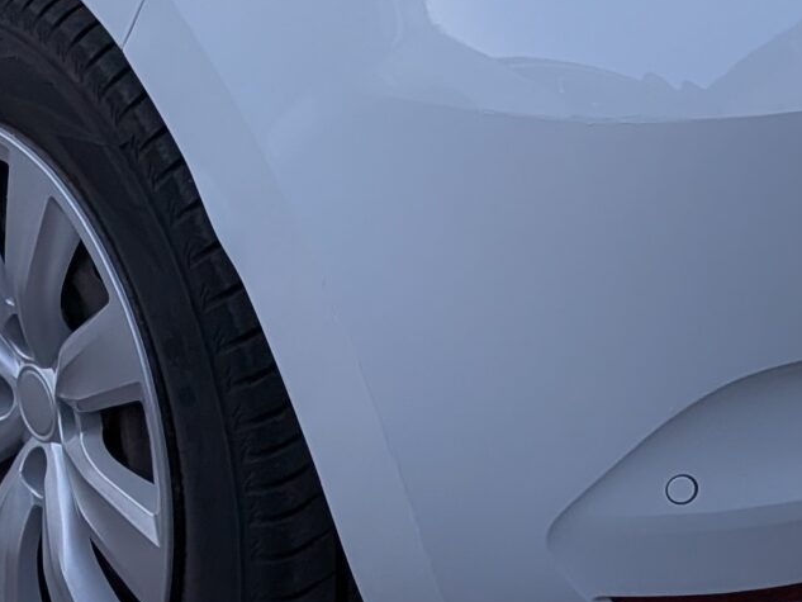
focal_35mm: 97
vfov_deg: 14.3
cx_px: 362
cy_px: -272
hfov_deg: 20.2
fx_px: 2248
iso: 28
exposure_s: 1/2755
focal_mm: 4.53
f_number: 1.7
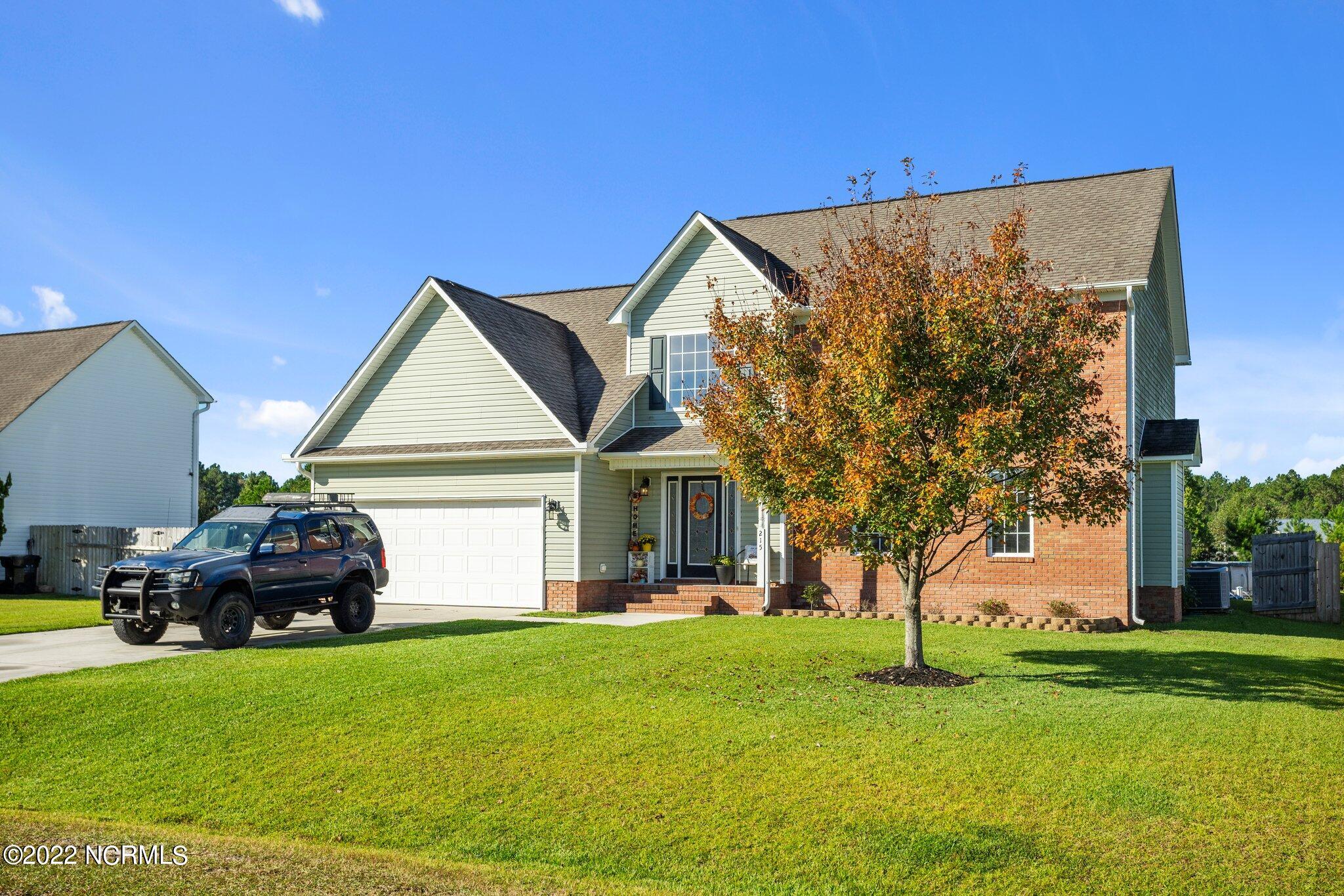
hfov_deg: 55.8
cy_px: 448
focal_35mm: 34
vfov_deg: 38.9
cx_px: 672
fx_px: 1269
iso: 160
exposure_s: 1/500
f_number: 8
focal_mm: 34
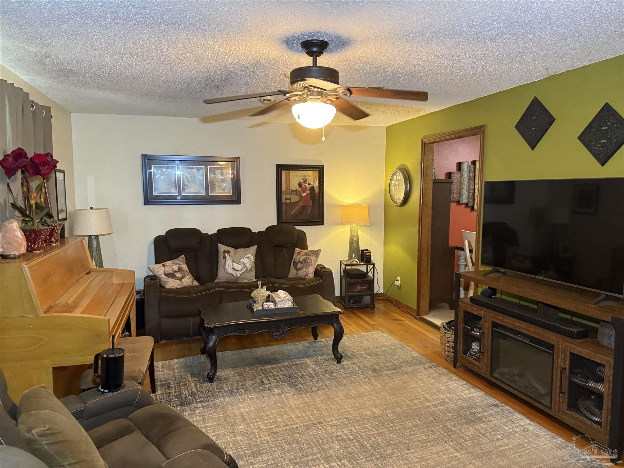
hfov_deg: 71.6
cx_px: 312
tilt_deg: -4.6
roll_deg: -0.9
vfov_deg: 56.8
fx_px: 433
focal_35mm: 24
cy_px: 234
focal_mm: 6.76
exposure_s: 1/60
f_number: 1.78
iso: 640
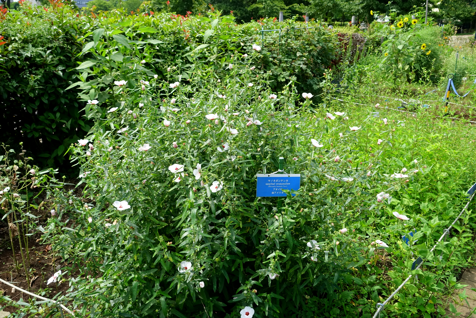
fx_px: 410
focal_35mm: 31
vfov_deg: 42.3
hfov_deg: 60.3
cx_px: 238
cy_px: 159
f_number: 4.5
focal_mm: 11.45
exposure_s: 1/160
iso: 400
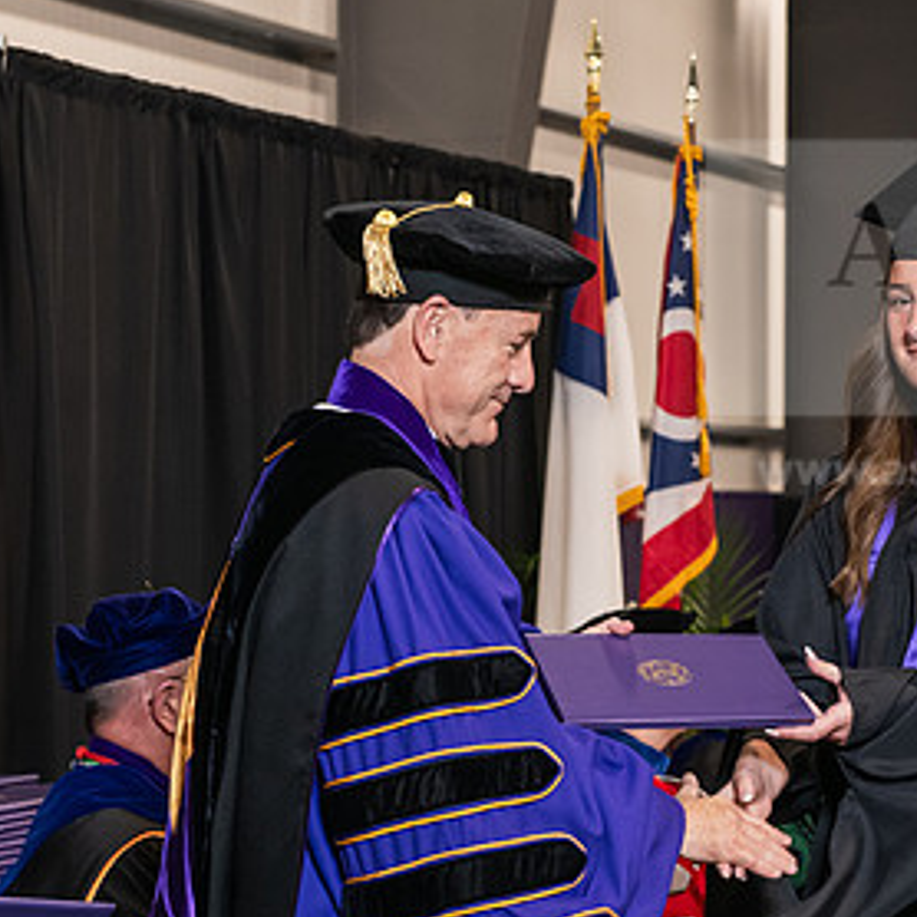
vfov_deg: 15.8
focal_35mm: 110
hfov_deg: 15.8
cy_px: 539
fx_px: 3297
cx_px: 607
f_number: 5
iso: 2000
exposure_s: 1/125
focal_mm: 62
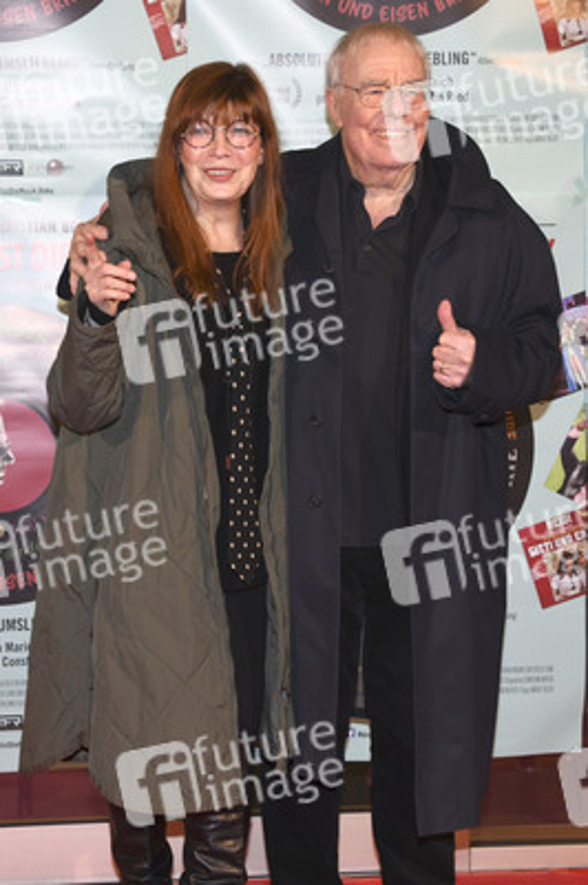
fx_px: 1178
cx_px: 294
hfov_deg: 28.0
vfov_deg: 41.1
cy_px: 442
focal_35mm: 48
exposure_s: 1/160
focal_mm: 48
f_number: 6.3
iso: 640
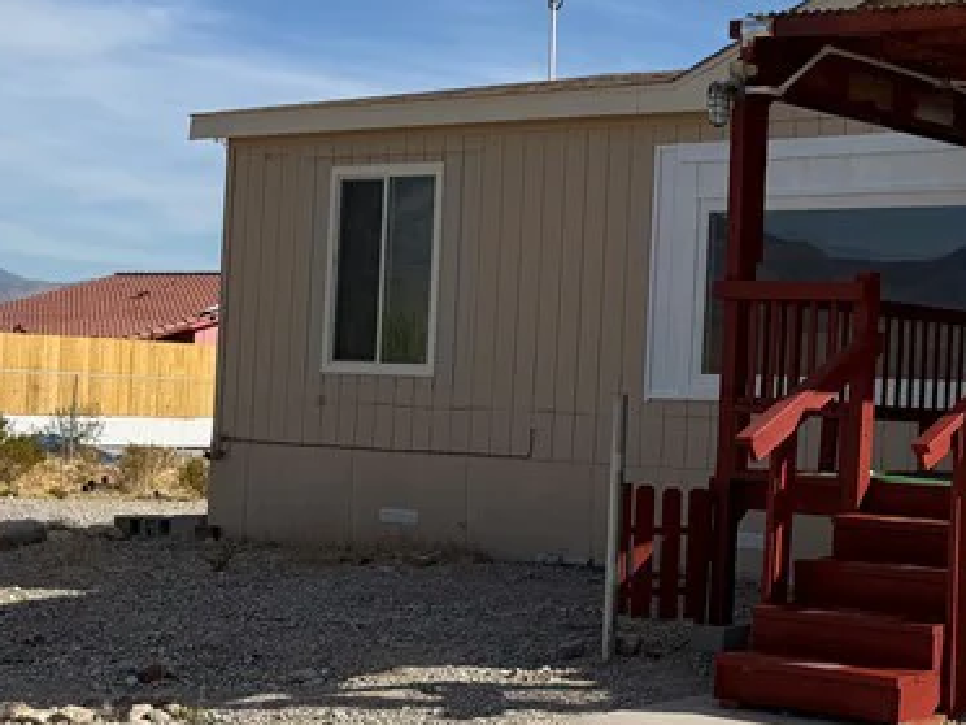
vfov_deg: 22.2
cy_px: 333
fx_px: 1842
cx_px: 1109
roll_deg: -2.8
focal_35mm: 66
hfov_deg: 26.6
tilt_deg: +1.8
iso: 80
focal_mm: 6.76
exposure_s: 1/6173
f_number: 1.78
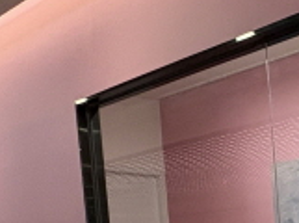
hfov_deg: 19.7
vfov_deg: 21.8
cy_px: 283
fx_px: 526
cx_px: 579
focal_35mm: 61
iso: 125
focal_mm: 2.22
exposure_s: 1/120
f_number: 2.2
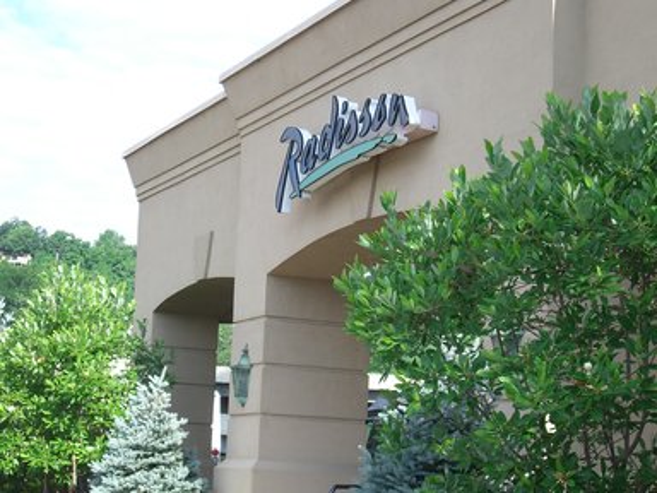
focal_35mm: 79
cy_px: 246
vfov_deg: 18.7
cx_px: 328
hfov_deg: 24.7
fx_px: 1499
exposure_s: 1/250
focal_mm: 12.8
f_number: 4.1
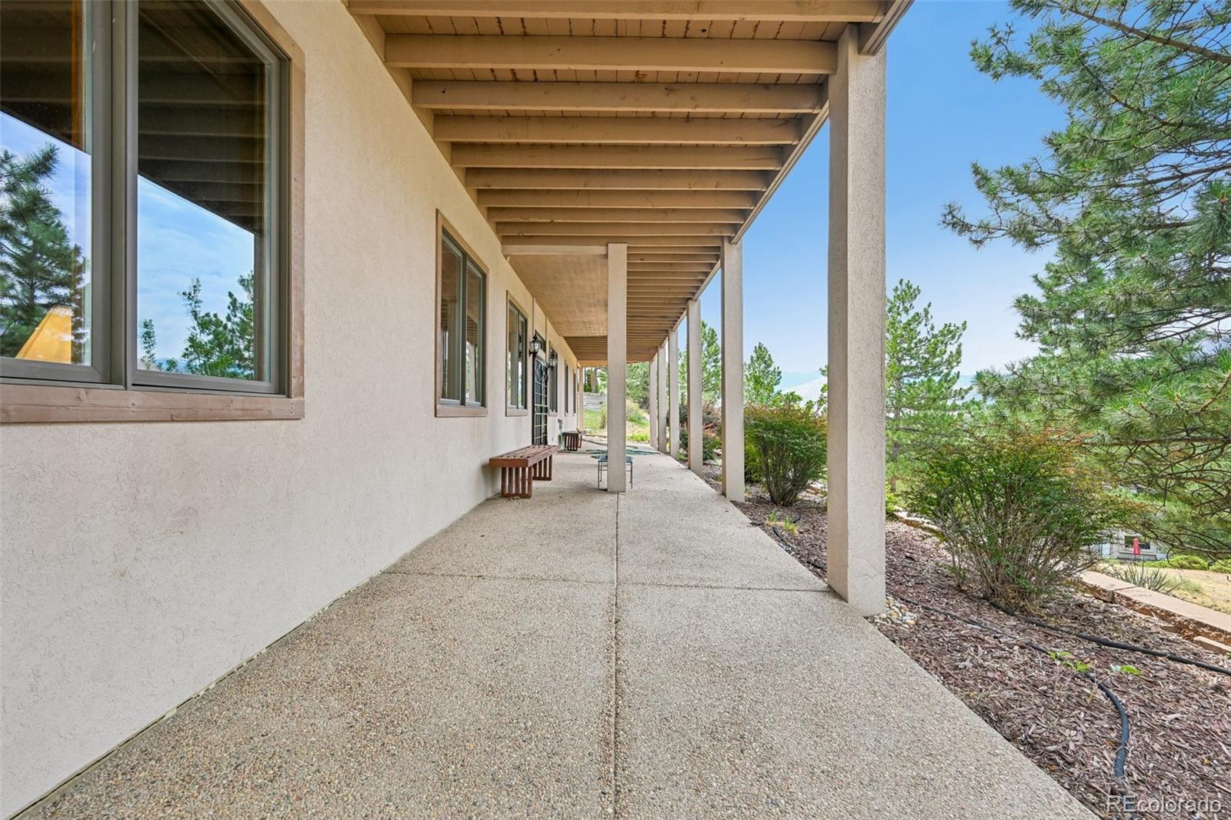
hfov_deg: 104.3
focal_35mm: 14
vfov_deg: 81.2
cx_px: 616
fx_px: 479
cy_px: 410
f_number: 10
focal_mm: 14
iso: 64
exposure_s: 1/25
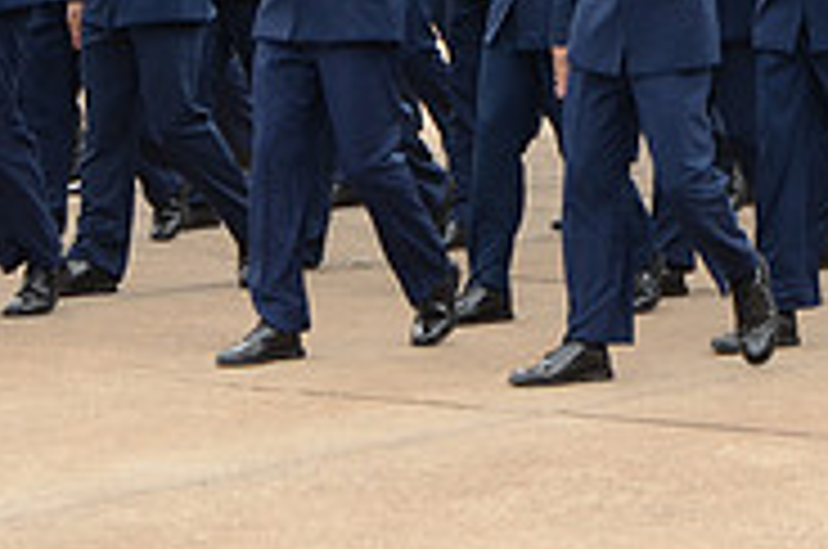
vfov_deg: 5.8
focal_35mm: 236
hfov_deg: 8.7
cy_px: -86
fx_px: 5419
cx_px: 648
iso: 250
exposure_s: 1/250
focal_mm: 50
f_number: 6.3
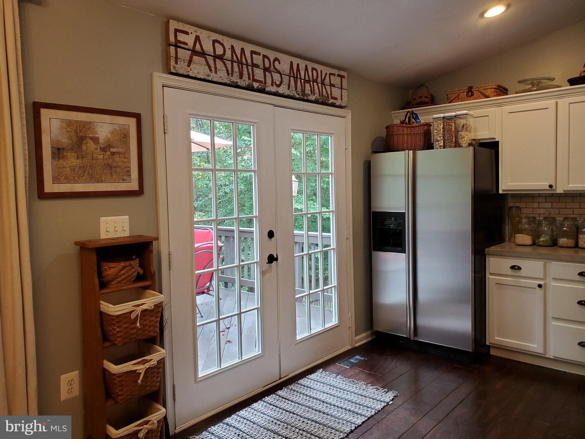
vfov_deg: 53.1
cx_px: 292
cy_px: 220
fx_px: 439
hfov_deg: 67.3
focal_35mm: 26
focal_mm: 4.3
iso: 250
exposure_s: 1/59
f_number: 2.4
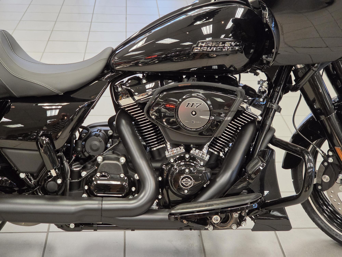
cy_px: 128
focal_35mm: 69
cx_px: 171
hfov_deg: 28.2
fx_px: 682
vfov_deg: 21.3
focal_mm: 7
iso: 250
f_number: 2.4
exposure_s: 1/60
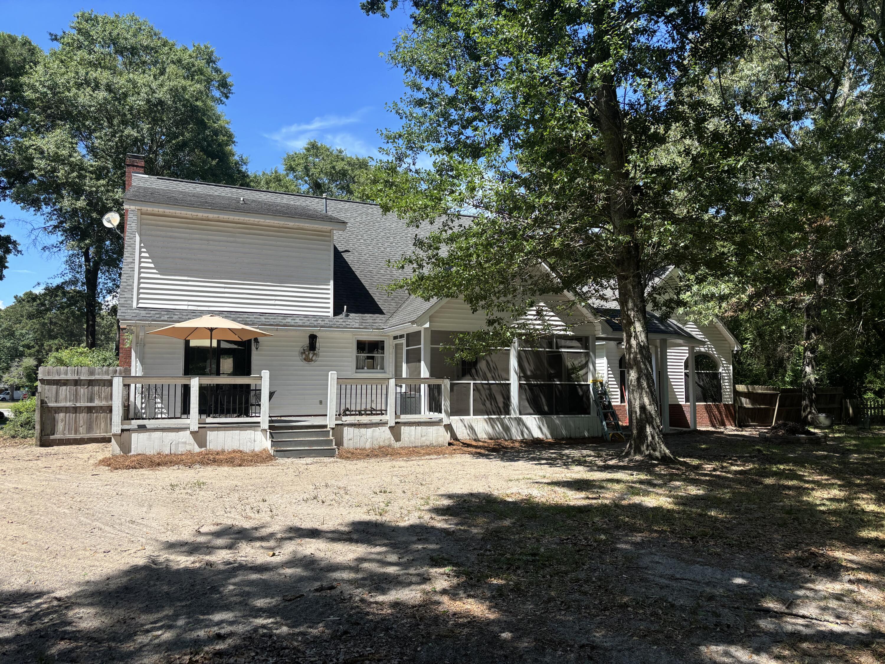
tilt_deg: +3.3
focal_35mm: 26
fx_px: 665
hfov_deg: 67.3
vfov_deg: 53.1
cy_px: 332
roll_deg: -0.3
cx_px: 442
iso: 50
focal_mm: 5.96
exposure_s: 1/1437
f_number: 1.6
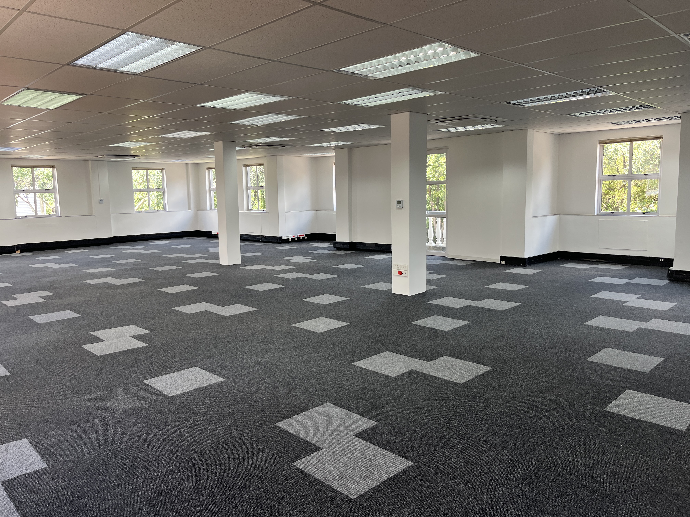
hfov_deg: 67.3
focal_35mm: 26
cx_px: 345
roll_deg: -0.6
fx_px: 518
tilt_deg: -6.1
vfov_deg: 53.1
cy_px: 258
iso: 64
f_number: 1.6
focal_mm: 5.1
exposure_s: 1/121
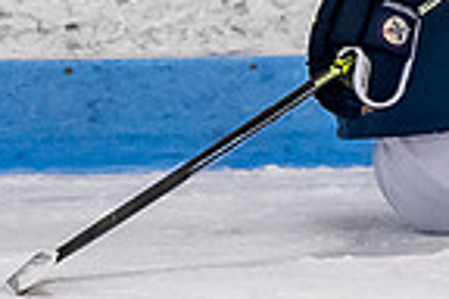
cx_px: 574
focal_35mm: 1478
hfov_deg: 1.4
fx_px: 18433
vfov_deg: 0.9
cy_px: -548
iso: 2000
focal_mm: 135
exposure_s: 1/800
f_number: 3.5
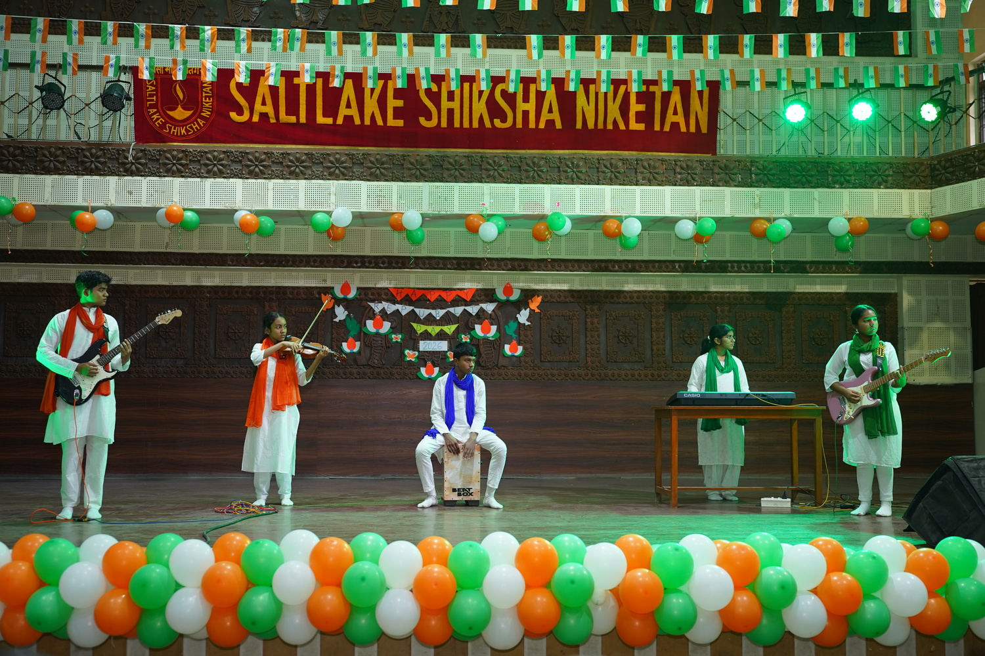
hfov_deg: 51.9
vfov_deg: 35.9
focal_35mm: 37
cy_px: 328
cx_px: 492
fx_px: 1012
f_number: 2.8
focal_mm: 37
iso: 640
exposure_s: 1/100
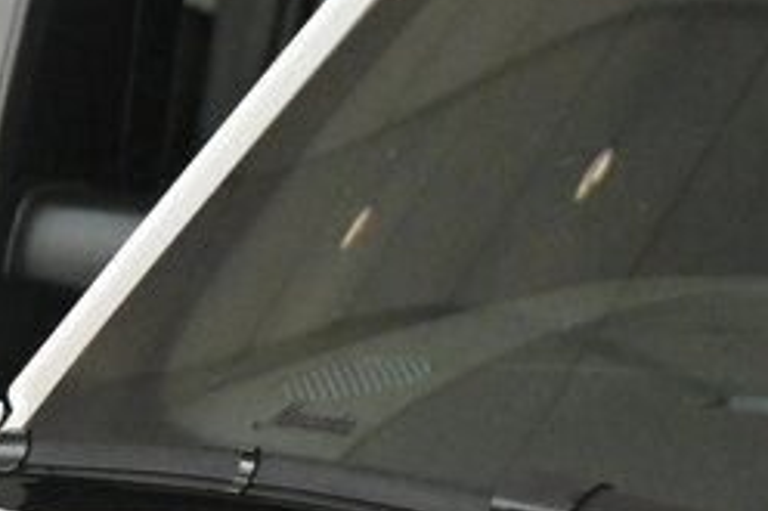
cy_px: 849
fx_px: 5927
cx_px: -1242
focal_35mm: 278
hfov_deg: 6.9
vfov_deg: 4.9
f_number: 4.5
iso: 4000
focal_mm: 34
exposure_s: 1/1250
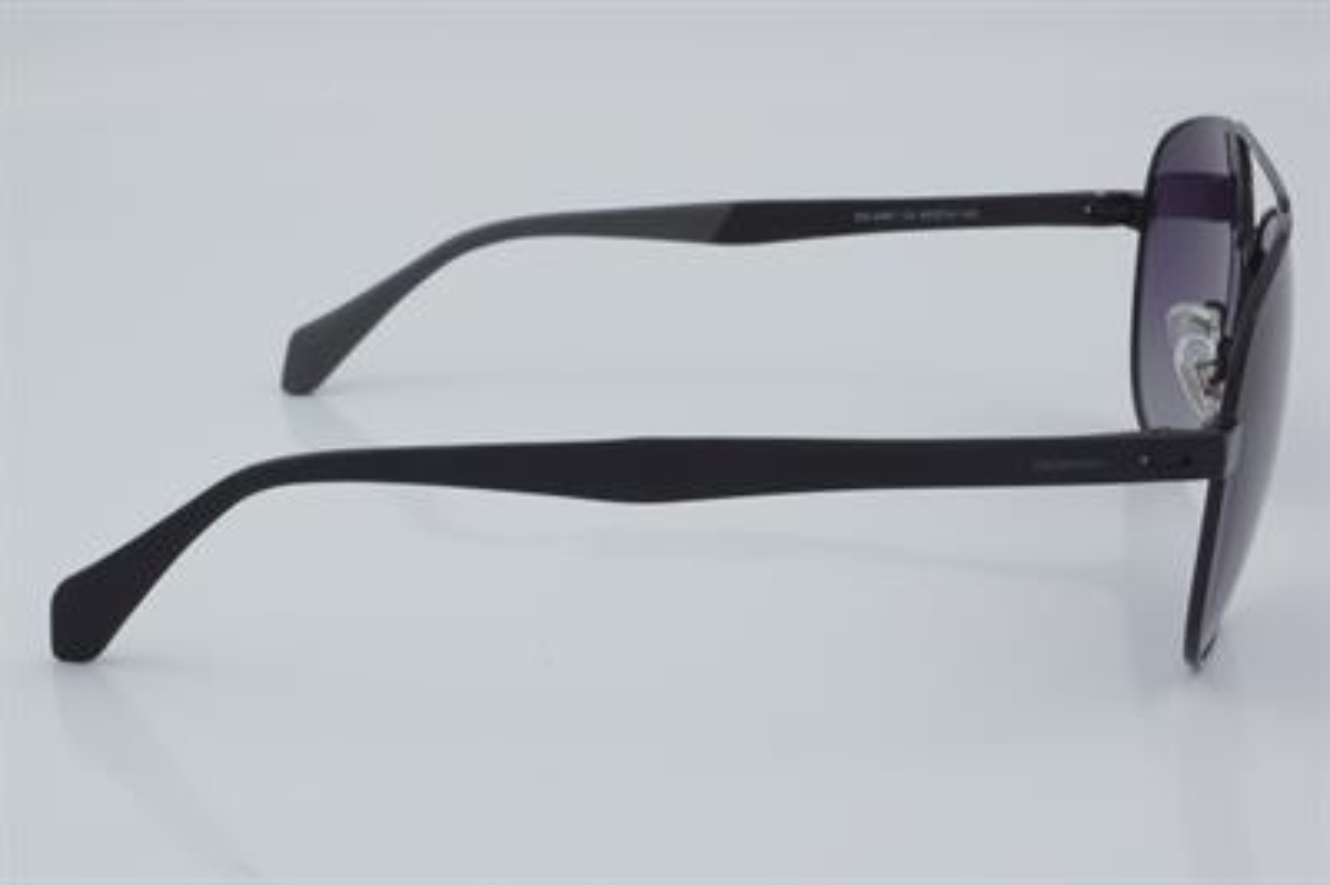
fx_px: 2768
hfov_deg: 27.0
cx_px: 665
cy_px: 442
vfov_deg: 18.2
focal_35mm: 75
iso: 100
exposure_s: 1/4
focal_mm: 50
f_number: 32
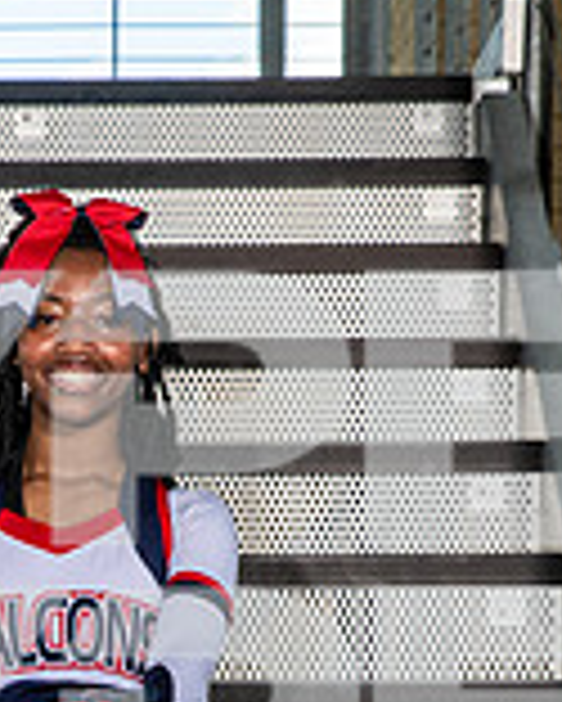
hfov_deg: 8.1
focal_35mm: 189
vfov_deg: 10.1
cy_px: 729
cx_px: 9
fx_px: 3926
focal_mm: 70
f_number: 7.1
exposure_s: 1/320
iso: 200
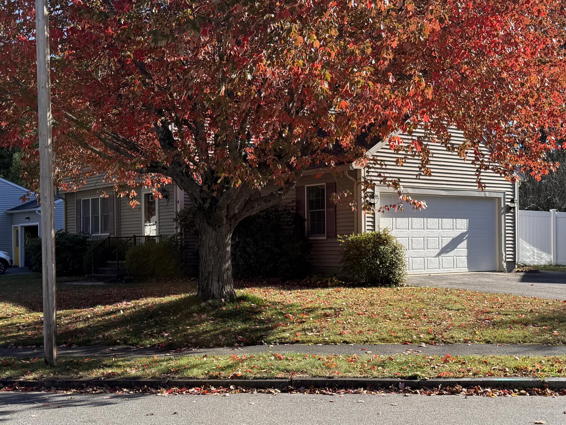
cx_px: 337
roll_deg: +1.5
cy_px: 233
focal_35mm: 48
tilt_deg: +1.3
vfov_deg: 30.2
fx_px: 785
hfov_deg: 39.5
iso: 80
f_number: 1.78
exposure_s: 1/1949
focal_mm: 6.76
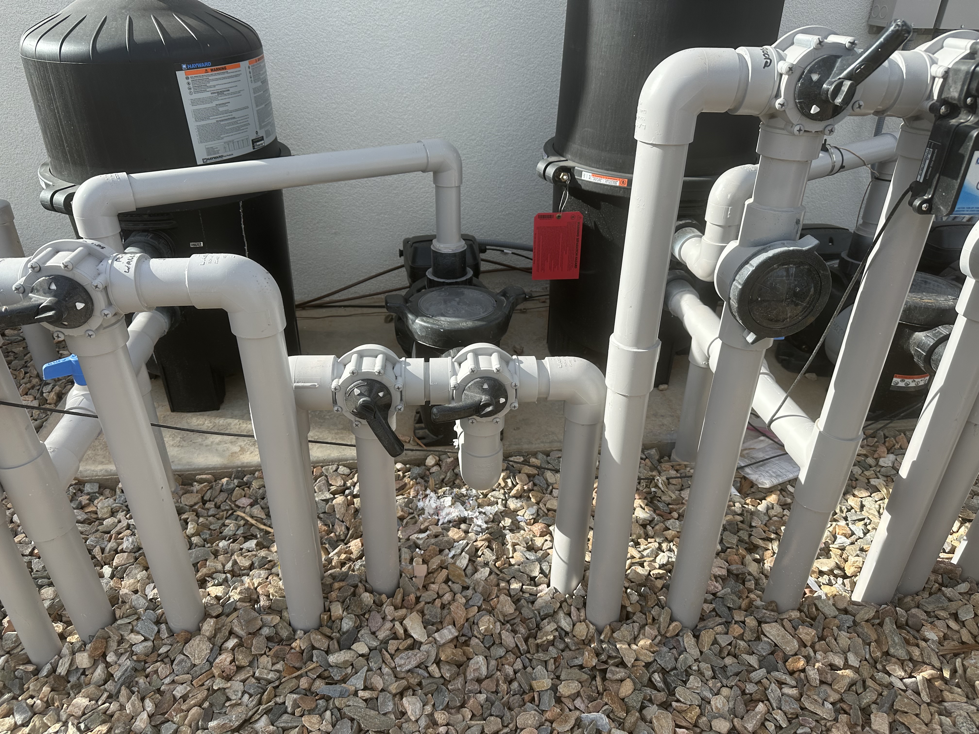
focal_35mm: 24
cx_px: 490
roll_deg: -1.5
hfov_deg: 71.6
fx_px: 679
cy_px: 367
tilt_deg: -30.0
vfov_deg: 56.8
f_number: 1.78
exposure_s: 1/1916
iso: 80
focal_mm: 6.86
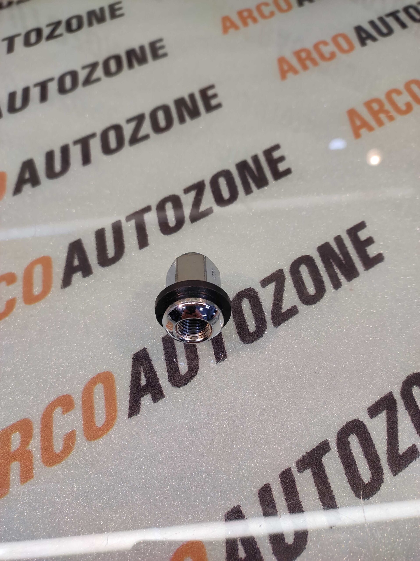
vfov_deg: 91.1
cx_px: 210
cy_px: 280
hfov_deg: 74.7
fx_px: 275
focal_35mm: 17
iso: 114
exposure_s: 1/50
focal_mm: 4.74
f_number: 1.79
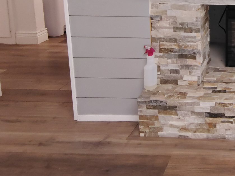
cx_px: 264
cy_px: -33
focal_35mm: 39
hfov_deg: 38.6
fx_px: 265
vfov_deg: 31.2
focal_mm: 2.13
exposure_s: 1/60
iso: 447
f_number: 2.2
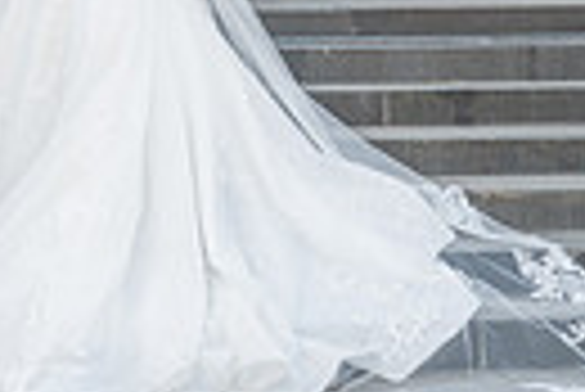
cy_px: -171
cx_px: 92
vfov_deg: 11.2
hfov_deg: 17.1
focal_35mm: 118
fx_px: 1920
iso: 400
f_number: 5.6
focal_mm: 24
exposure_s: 1/200
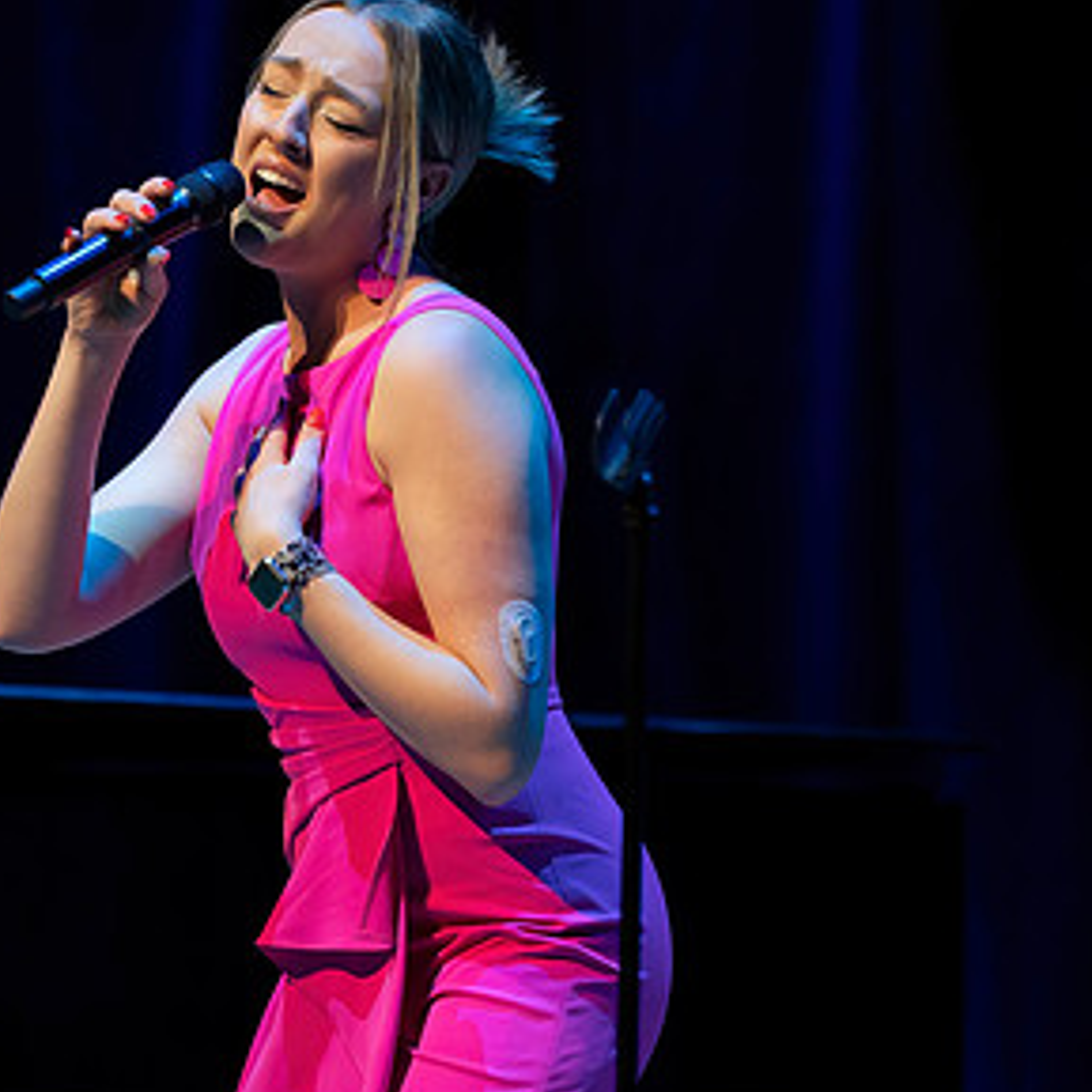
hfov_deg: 2.6
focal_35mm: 682
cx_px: 223
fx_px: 24341
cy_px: 486
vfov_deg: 2.6
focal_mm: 400
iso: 3200
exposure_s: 1/250
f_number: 6.3
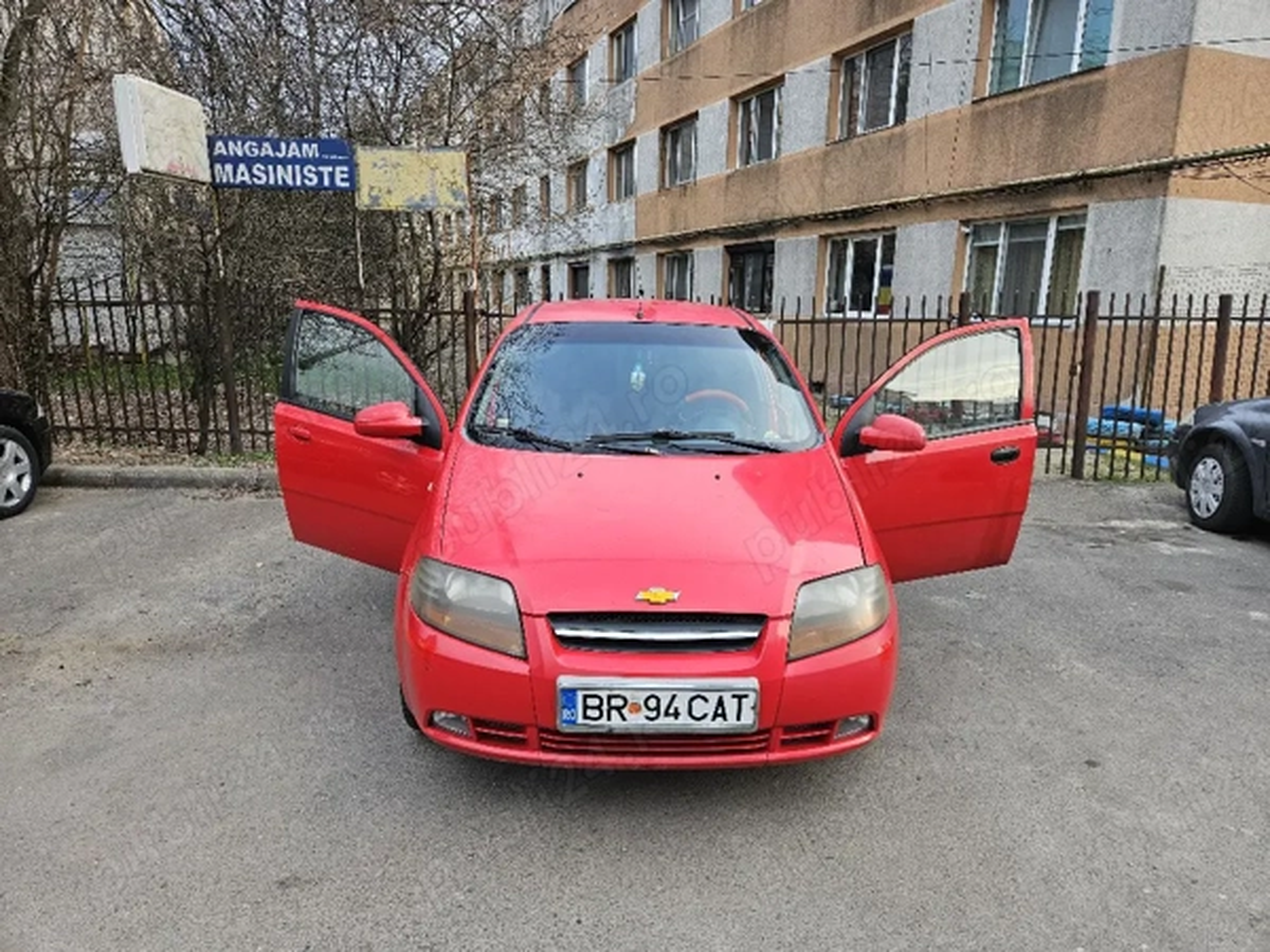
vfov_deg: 58.9
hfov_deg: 73.9
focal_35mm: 23
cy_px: 476
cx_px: 635
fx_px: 844
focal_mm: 5.4
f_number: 1.8
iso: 40
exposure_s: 1/244
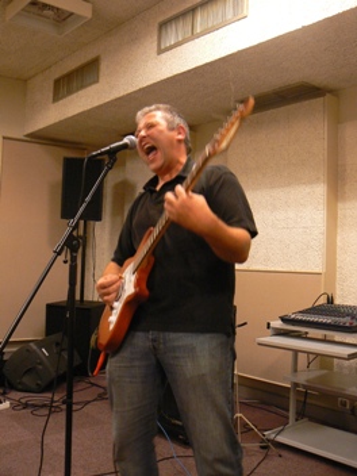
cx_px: 178
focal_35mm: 36
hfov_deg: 39.7
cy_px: 238
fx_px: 495
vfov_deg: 51.4
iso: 200
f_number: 2.8
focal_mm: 6
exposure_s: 1/15
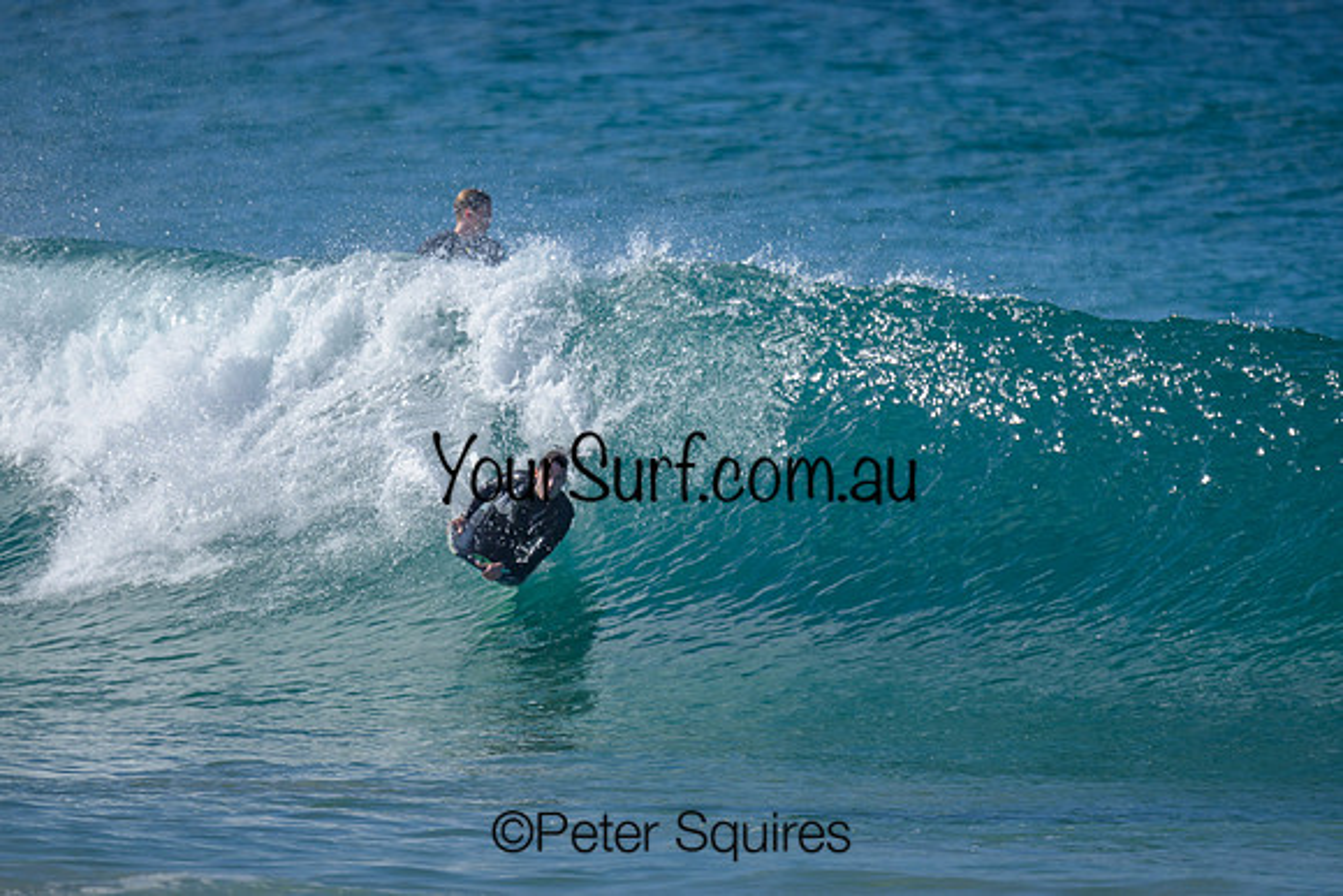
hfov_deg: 1.9
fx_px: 40994
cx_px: 706
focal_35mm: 1099
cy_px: 432
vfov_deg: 1.3
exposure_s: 1/2000
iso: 320
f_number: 6.3
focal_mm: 800
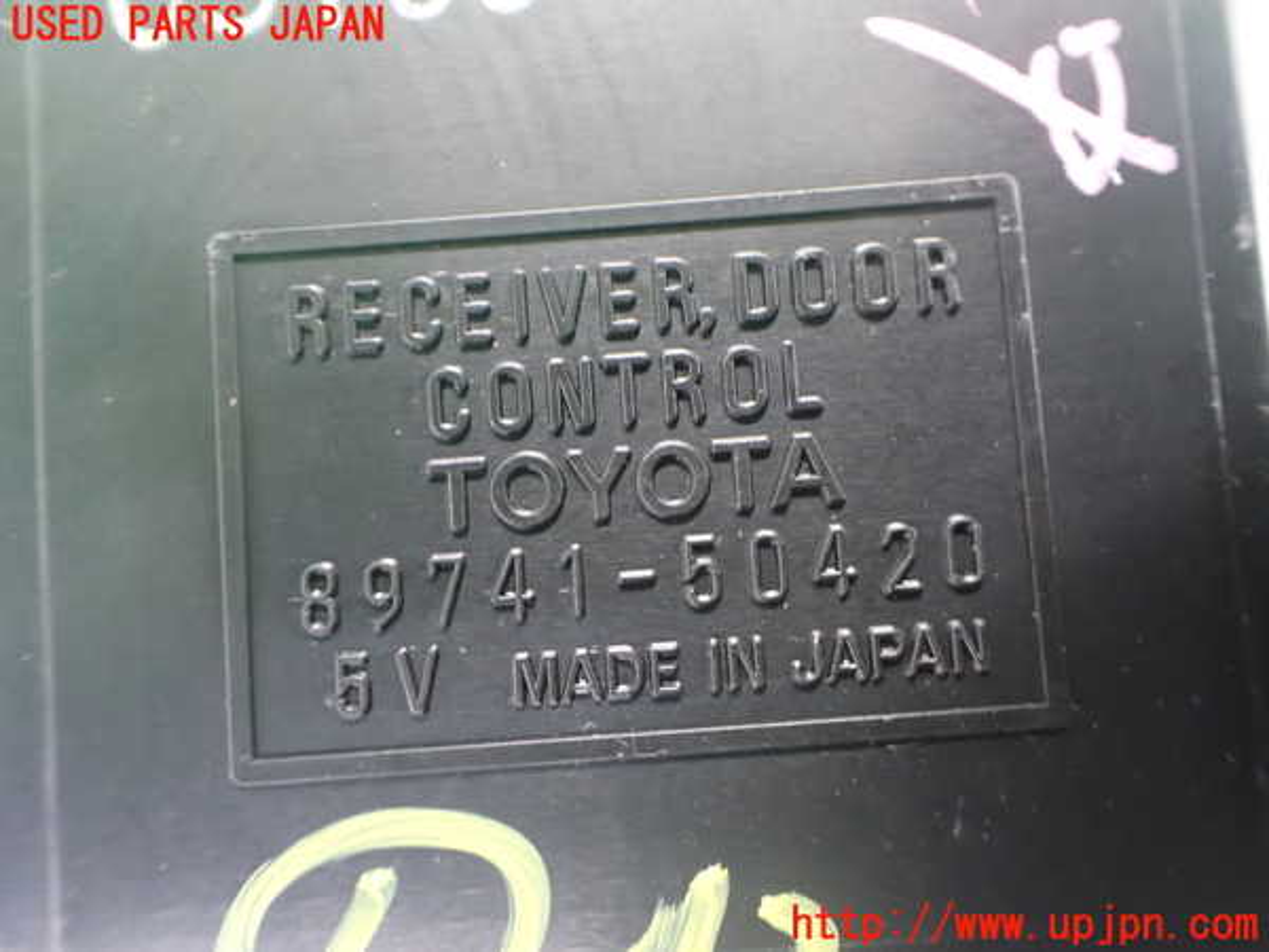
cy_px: 476
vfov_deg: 46.8
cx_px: 634
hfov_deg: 60.0
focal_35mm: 30
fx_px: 1100
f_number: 2.3
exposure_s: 1/30
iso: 1250
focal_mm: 5.4
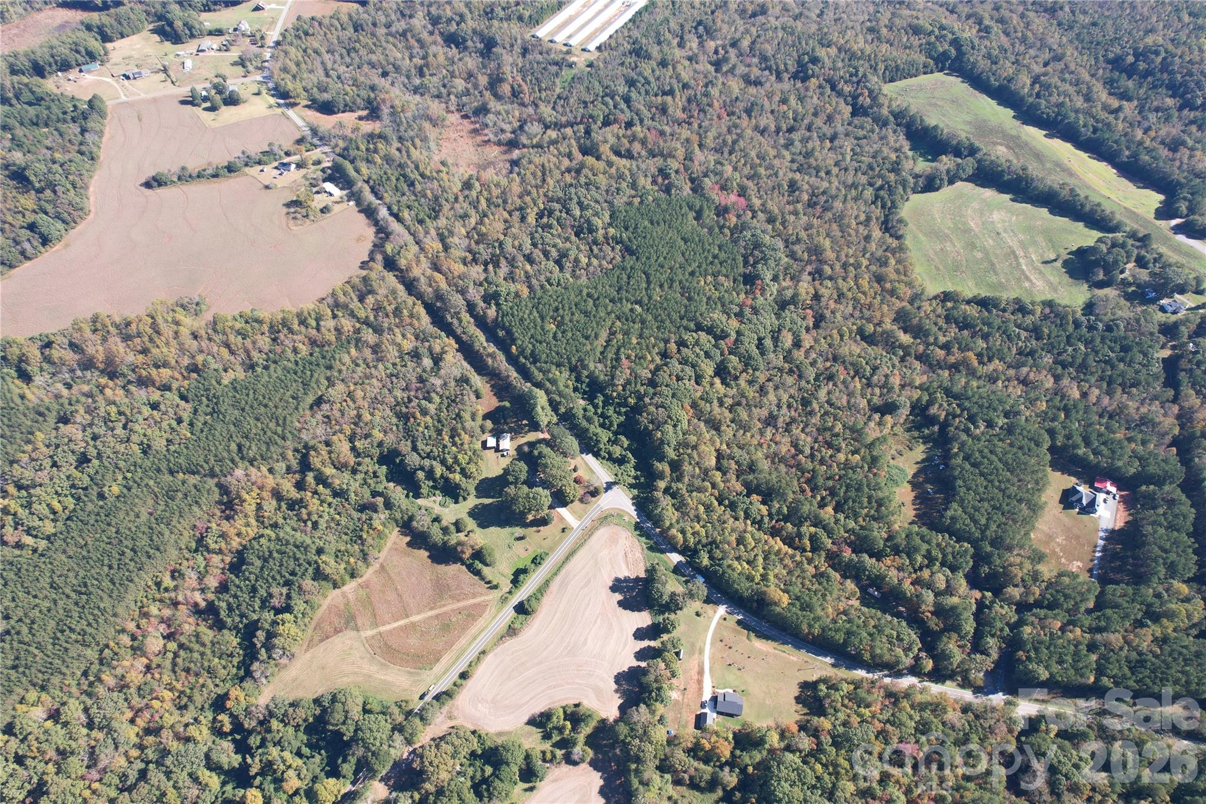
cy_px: 402
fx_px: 737
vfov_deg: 57.2
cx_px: 603
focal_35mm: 22
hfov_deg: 78.6
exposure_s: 1/500
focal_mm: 8.38
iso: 110
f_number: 2.8
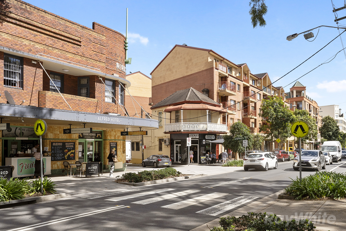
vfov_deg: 43.6
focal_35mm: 30
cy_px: 116
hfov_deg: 61.9
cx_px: 173
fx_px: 288
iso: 400
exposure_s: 1/320
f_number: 11
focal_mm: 20
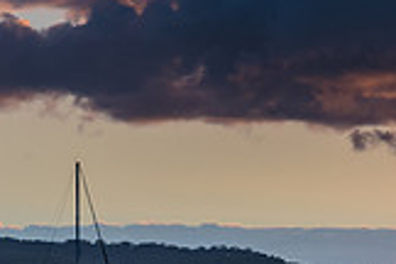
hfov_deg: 8.8
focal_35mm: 229
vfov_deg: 6.0
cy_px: 304
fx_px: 2519
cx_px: 601
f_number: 11
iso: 50
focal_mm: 42
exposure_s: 1/8
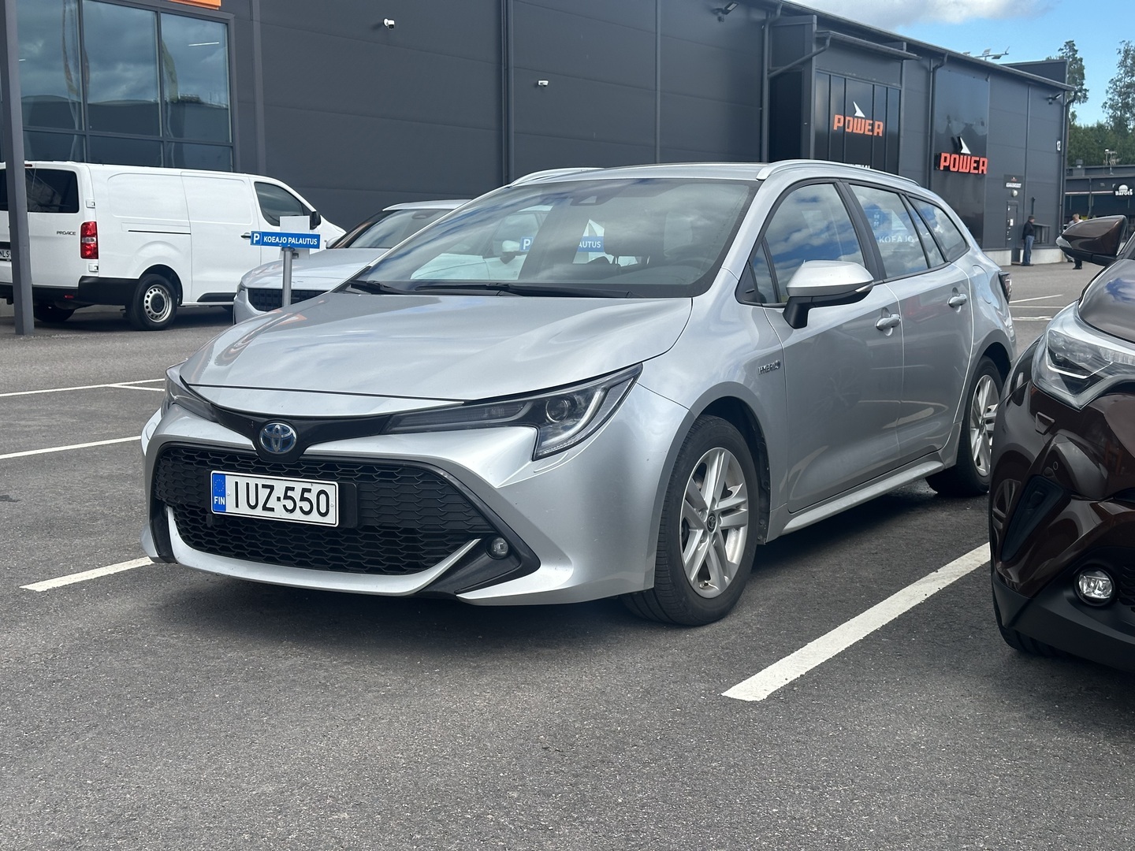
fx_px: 1574
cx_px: 568
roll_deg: +0.5
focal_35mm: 48
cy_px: 426
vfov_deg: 30.3
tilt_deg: -5.5
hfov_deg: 39.7
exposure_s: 1/3367
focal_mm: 6.86
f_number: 1.78
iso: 64
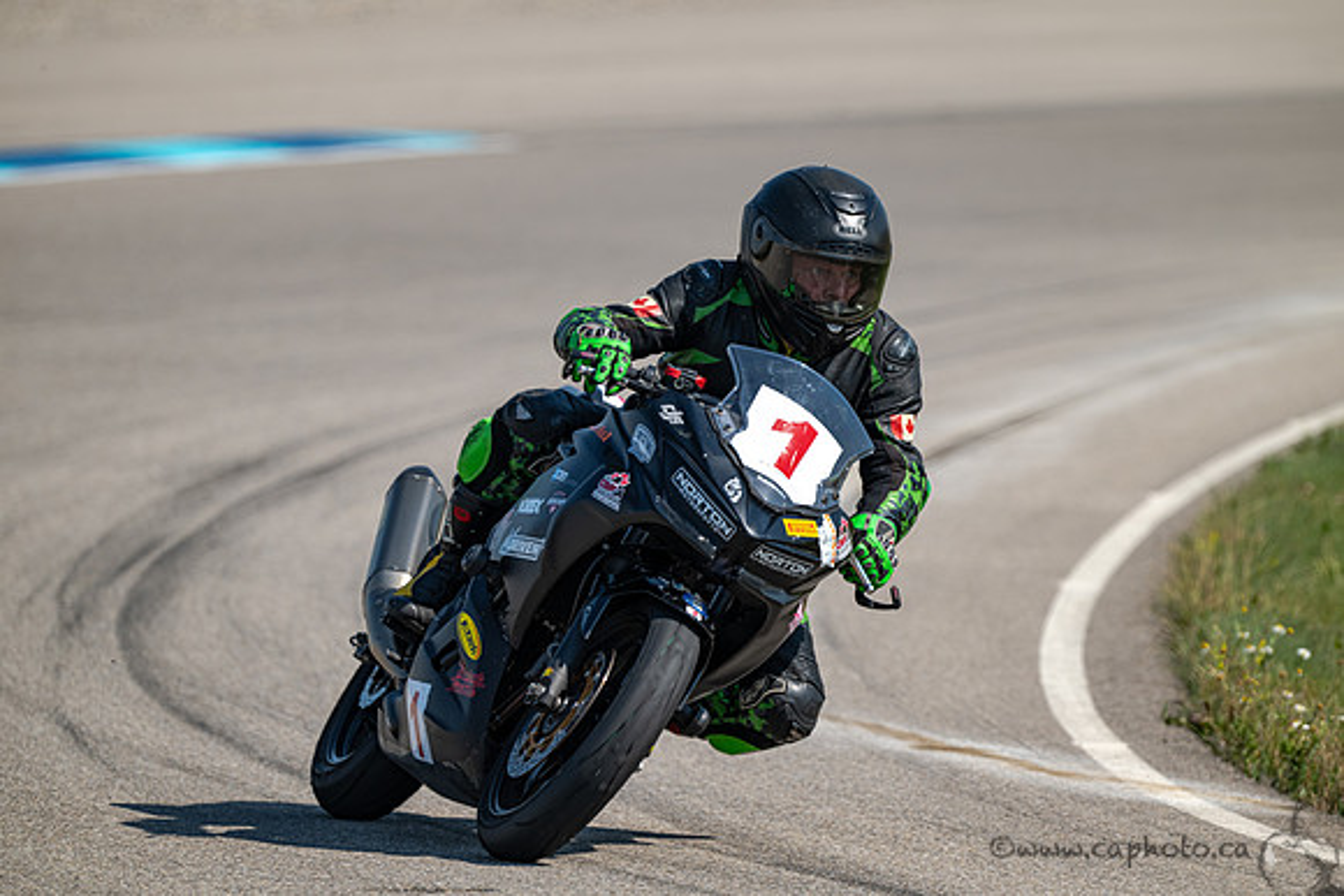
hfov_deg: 5.2
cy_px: 448
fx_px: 14936
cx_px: 672
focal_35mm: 400
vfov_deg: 3.4
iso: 160
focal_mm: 400
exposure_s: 1/1250
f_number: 6
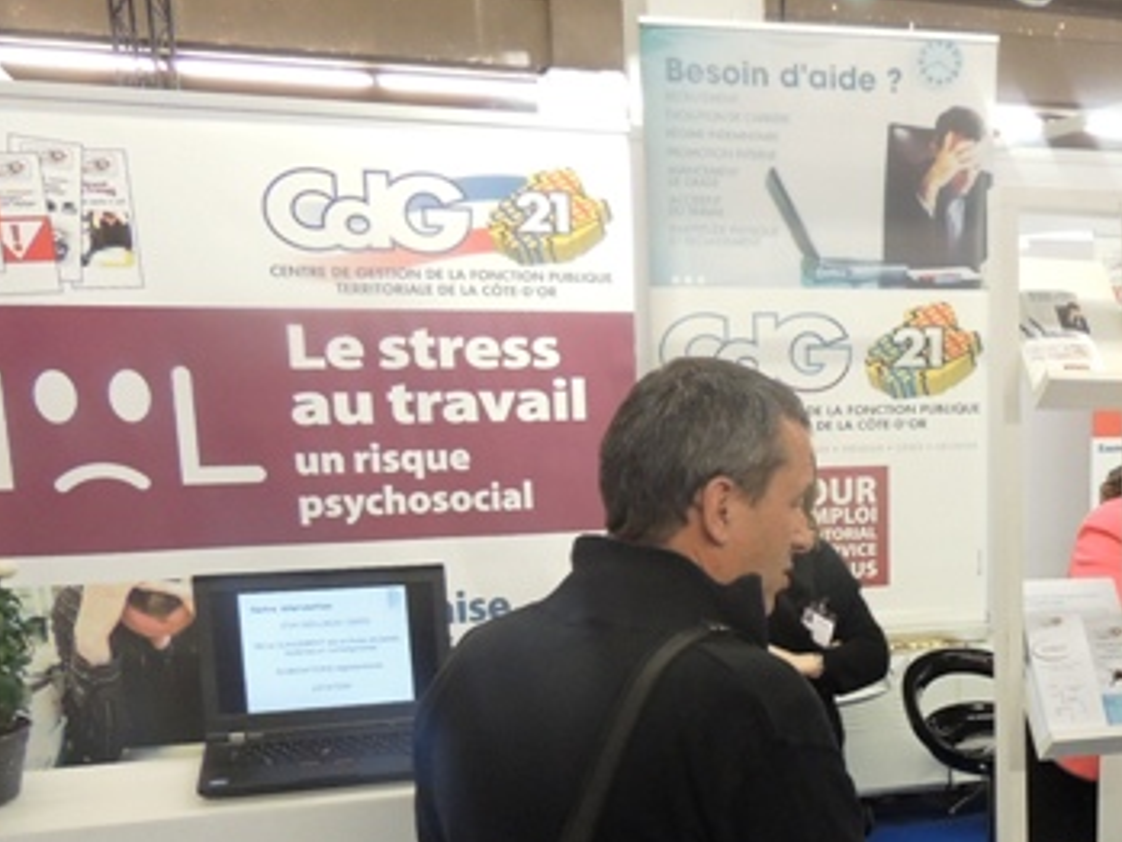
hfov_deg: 41.1
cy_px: 678
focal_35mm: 44
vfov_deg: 32.0
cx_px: 903
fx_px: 1427
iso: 400
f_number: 3
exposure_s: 1/25
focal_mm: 4.3
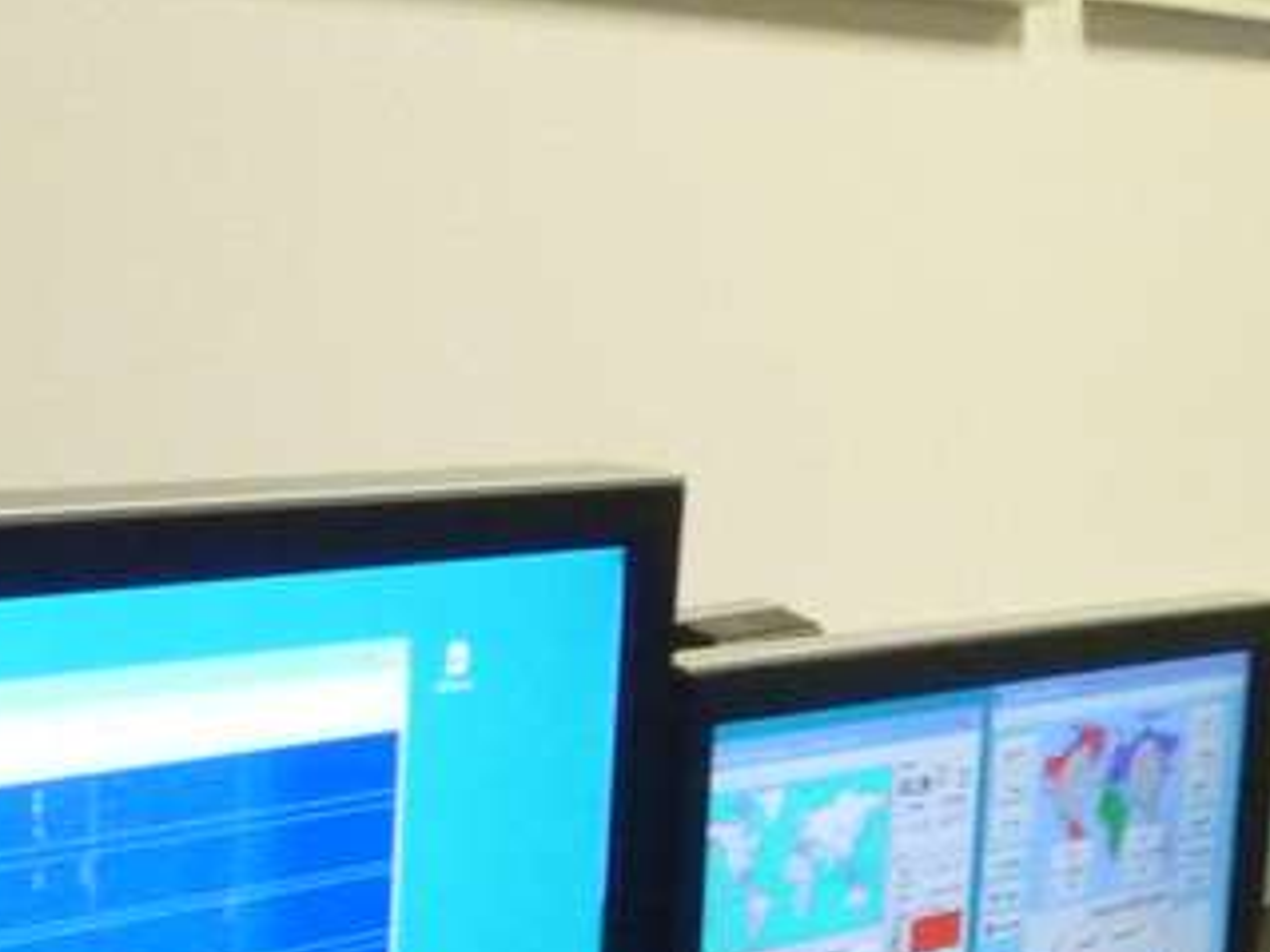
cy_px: 1394
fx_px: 3887
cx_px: 1529
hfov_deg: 17.7
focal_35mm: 106
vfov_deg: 13.2
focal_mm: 5.5
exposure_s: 1/25
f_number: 2.8
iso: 800
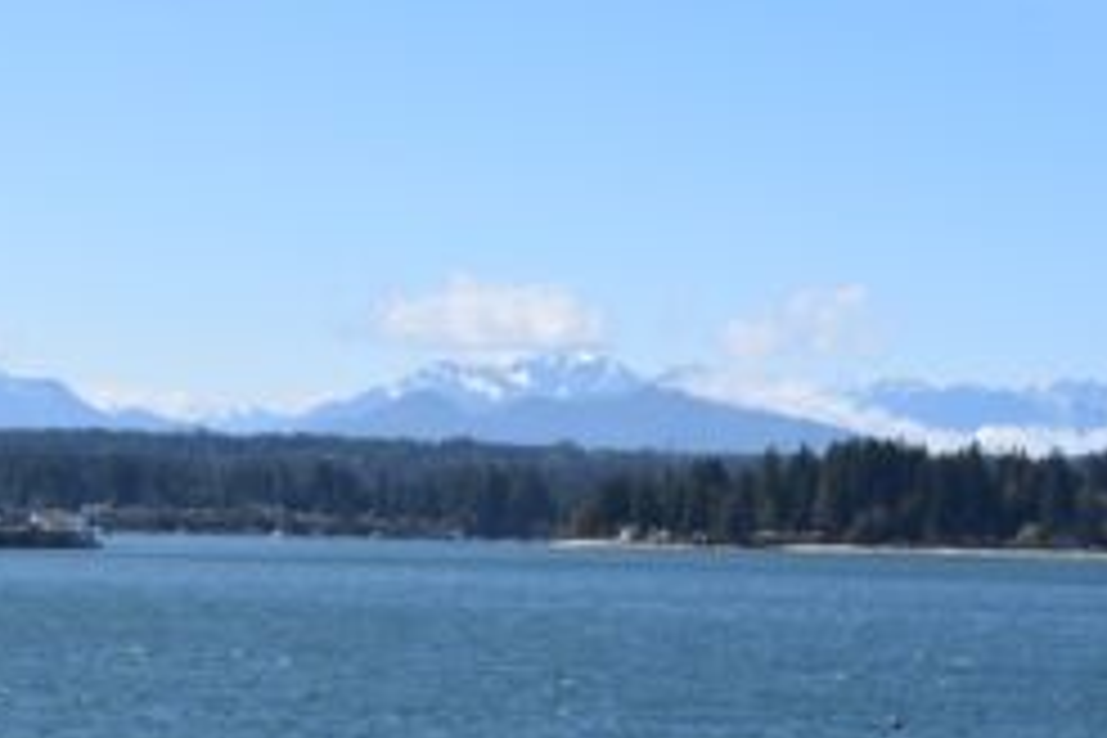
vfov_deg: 12.5
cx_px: 585
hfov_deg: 18.6
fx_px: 3376
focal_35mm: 110
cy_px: 308
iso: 200
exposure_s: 1/400
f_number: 10
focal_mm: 45
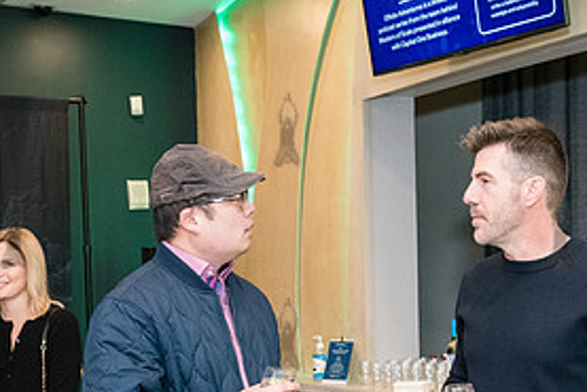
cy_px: 334
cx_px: 286
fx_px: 1060
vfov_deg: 20.6
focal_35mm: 65
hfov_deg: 30.9
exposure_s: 1/200
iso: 6400
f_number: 3.5
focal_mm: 31
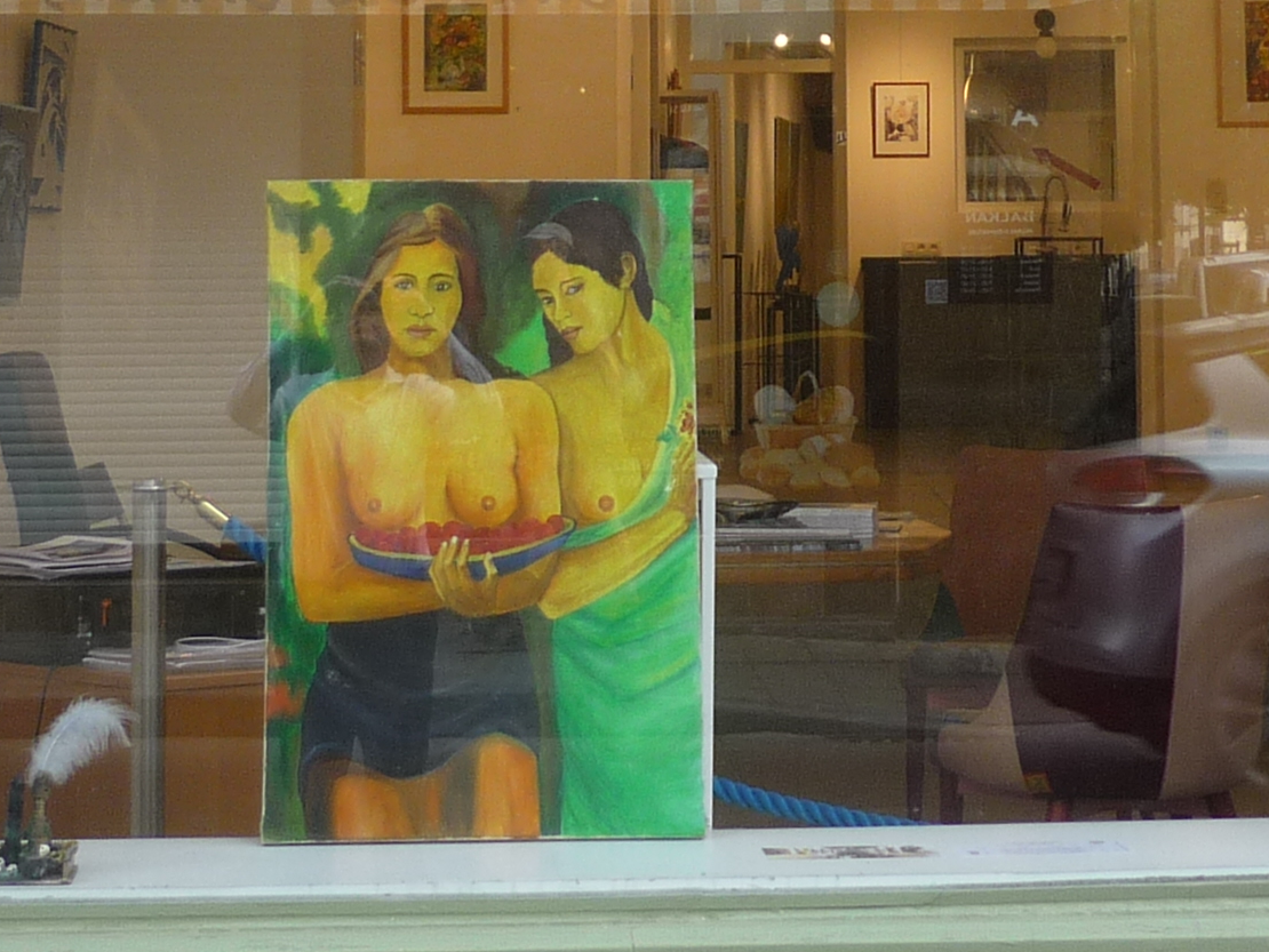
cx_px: 715
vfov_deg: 14.7
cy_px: -238
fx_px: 3557
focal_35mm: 97
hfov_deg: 20.2
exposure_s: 1/160
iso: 100
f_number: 2.8
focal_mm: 5.5
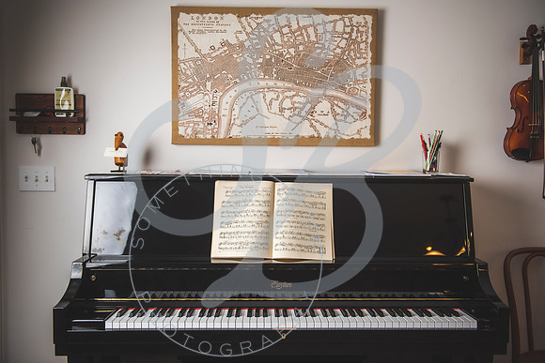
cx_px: 272
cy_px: 182
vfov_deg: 41.1
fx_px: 485
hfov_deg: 58.6
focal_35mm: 32
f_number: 2.8
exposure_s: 1/125
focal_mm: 32
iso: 100
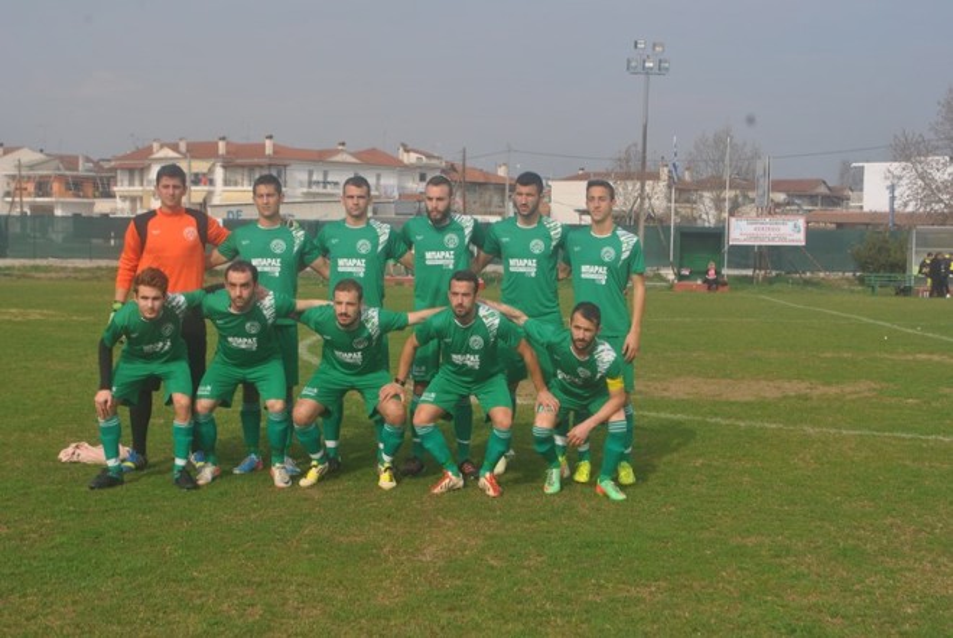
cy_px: 319
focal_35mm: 60
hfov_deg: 33.4
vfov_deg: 22.7
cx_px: 476
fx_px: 1590
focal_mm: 40
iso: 100
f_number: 8
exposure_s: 1/250
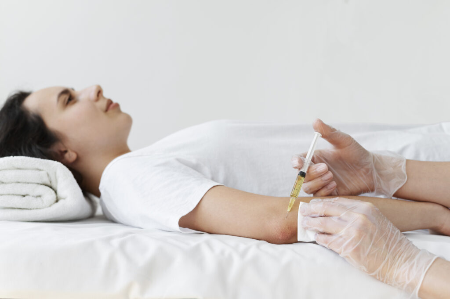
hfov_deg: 39.6
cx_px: 225
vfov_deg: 26.9
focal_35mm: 50
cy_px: 150
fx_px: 624
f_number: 4.5
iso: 640
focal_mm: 50
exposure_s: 1/640
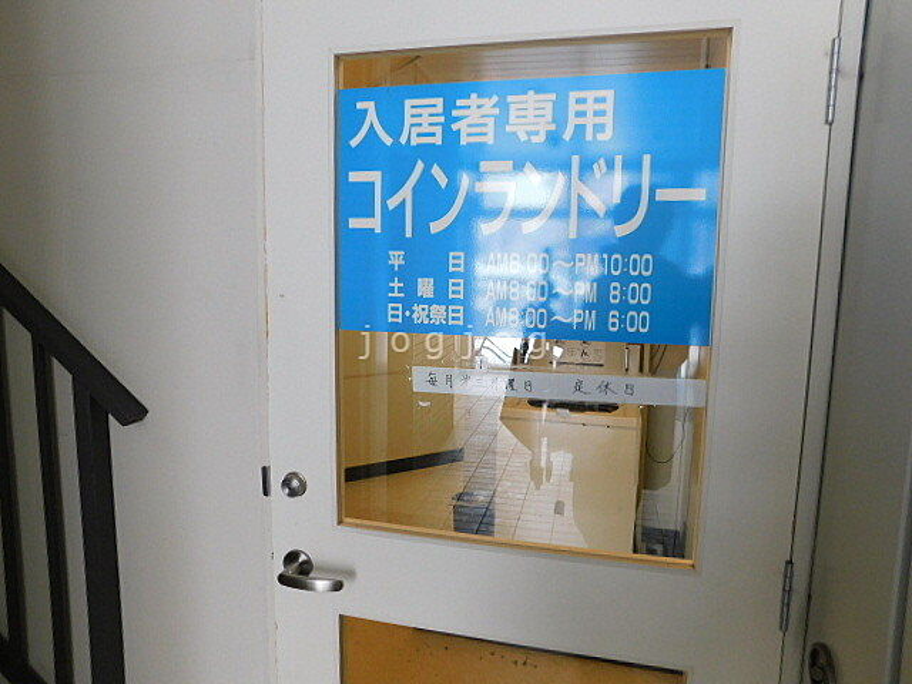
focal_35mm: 23
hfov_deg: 73.9
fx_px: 606
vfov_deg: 58.9
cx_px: 456
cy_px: 342
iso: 125
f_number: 3
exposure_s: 1/40
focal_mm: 4
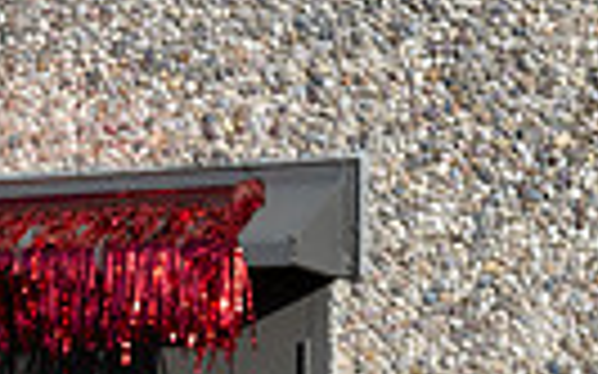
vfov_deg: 6.2
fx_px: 3307
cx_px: 184
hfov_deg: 10.3
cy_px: 919
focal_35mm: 203
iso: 320
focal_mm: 59
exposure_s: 1/1600
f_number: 5
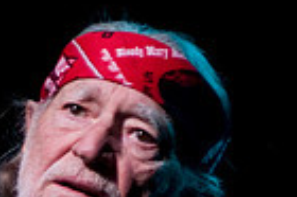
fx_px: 10243
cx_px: -102
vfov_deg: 1.1
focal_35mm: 1243
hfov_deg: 1.7
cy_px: 310
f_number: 3.2
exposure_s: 1/320
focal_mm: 200
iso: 800
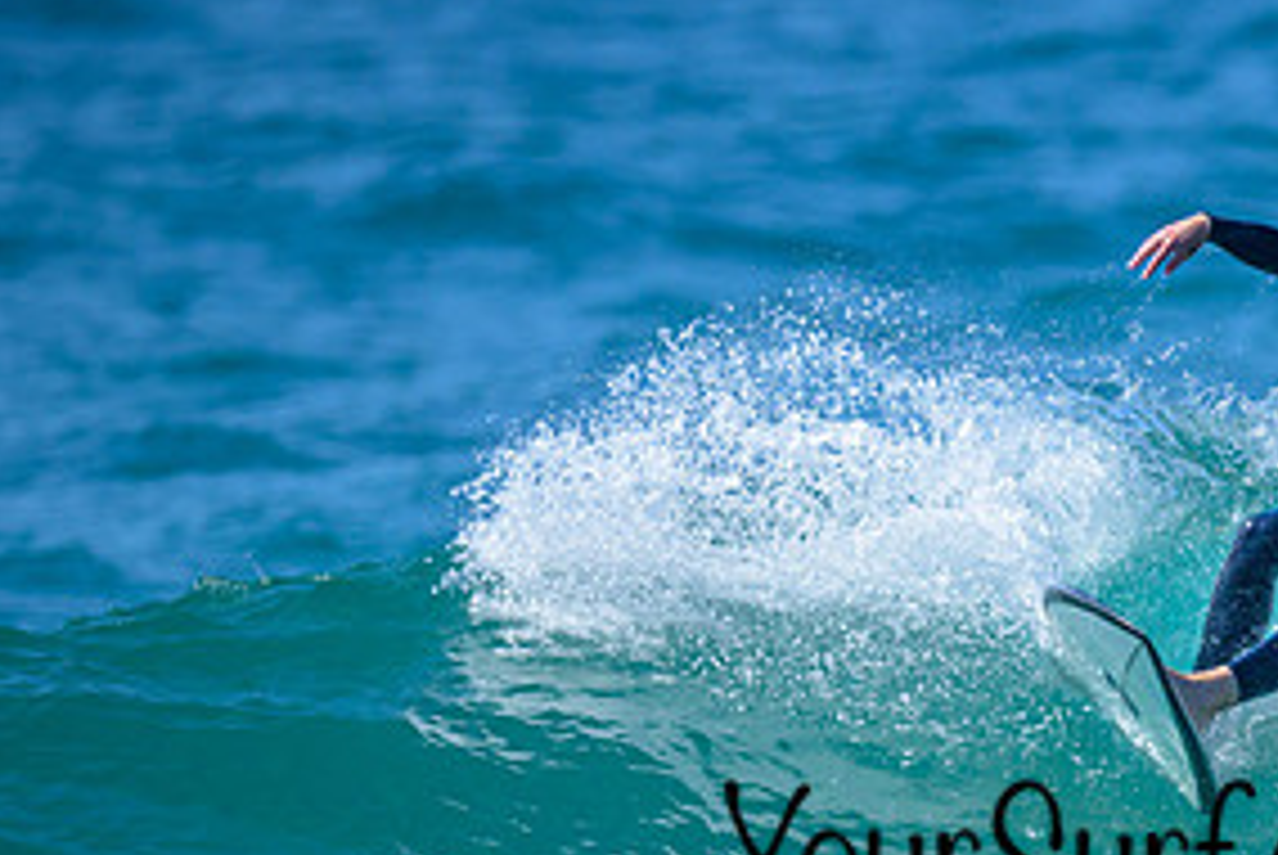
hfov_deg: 0.9
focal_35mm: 2244
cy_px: 759
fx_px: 79742
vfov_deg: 0.6
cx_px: 1321
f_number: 6.3
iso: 280
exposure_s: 1/2500
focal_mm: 800
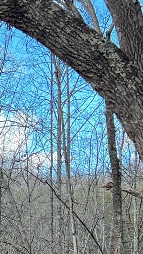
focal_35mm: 109
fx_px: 735
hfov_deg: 10.4
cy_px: 303
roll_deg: +0.9
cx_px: -118
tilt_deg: -0.1
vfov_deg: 18.6
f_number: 1.5
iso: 50
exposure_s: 1/340
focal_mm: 5.7
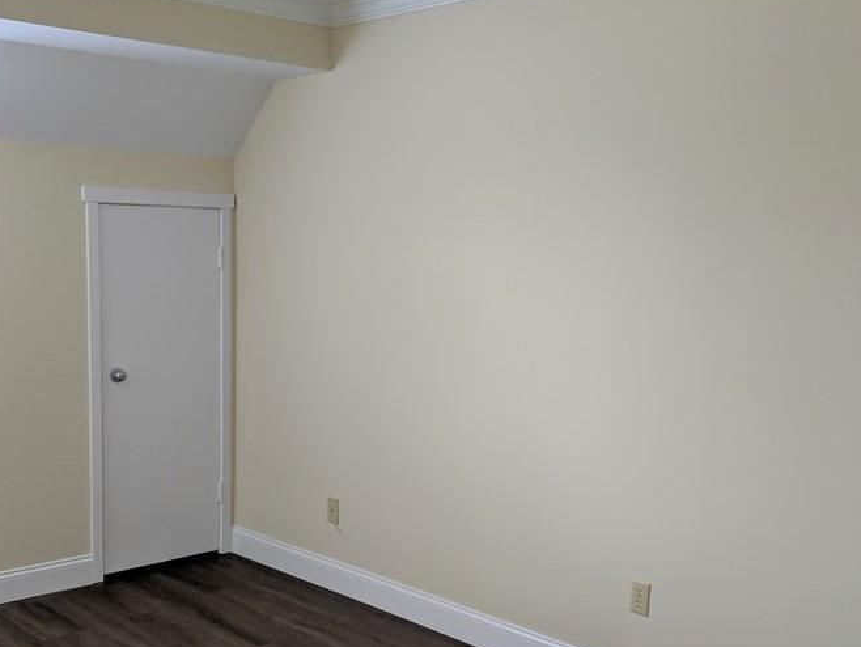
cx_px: 370
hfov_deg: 44.7
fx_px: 1045
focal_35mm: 42
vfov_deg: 34.3
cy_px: 382
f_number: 1.8
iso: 130
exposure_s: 1/30
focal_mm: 4.44
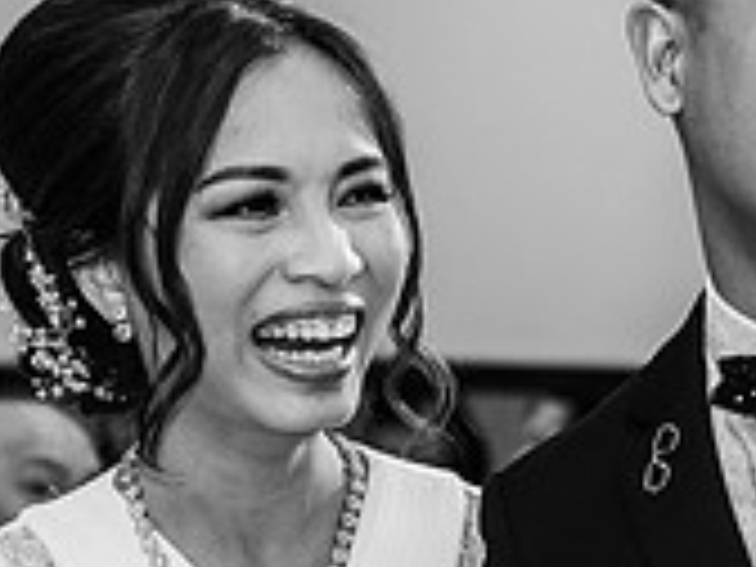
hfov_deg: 8.7
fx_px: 4936
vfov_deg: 6.5
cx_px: 897
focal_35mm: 226
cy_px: 654
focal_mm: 51
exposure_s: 1/125
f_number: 2.8
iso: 1000
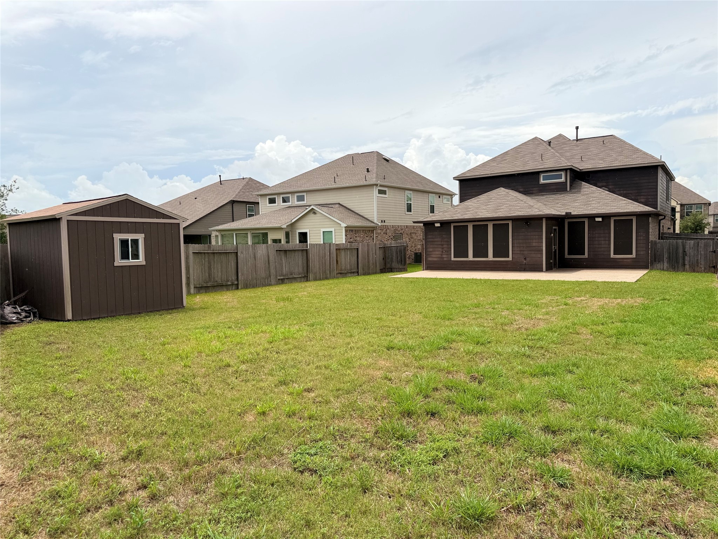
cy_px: 270
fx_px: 498
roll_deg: +1.5
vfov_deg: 56.8
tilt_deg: -4.2
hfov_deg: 71.6
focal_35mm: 24
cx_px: 359
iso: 80
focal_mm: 6.76
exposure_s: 1/5319
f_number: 1.78
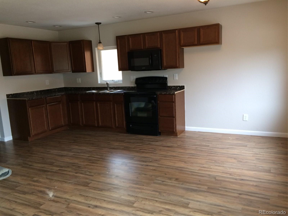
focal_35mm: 29
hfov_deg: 61.7
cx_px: 144
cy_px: 108
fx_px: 241
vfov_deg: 48.2
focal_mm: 4.15
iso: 64
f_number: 2.2
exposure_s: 1/30
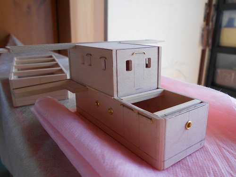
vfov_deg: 46.8
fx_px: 205
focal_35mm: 30
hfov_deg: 60.0
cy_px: 88
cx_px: 118
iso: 80
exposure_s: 1/40
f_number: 3.4
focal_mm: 5.1
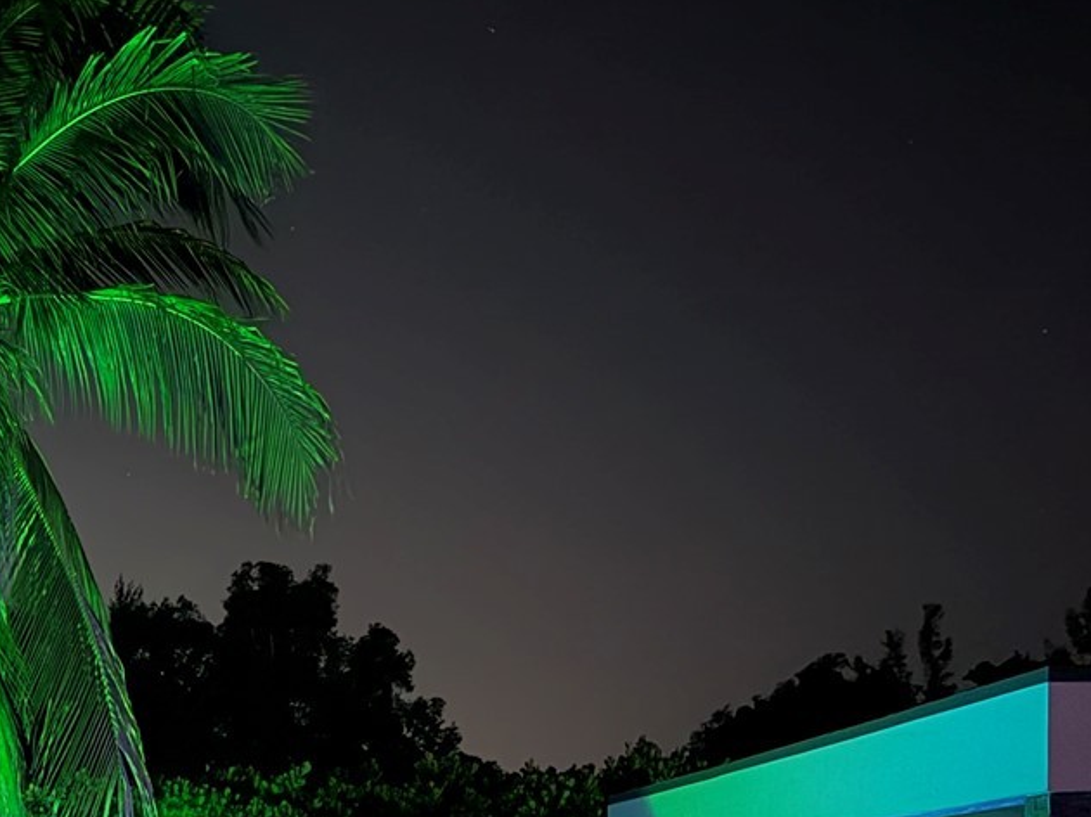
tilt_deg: -0.8
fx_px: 1922
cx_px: -210
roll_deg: +0.7
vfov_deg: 22.2
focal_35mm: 61
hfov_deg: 27.9
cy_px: 975
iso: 2000
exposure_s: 1/9
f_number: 1.78
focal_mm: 6.76
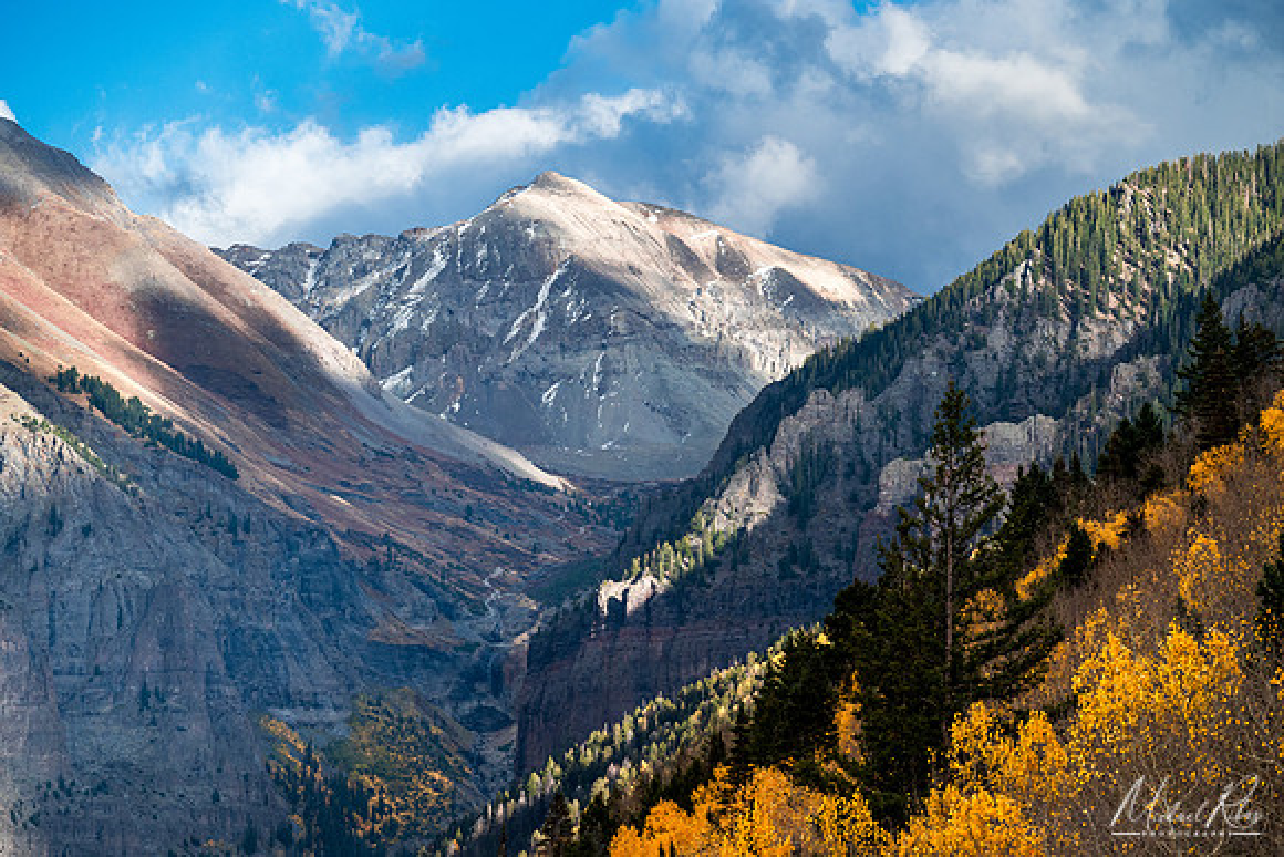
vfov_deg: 8.3
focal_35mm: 165
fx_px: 5886
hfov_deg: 12.4
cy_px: 428
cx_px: 642
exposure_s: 1/320
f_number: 8
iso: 400
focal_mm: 110
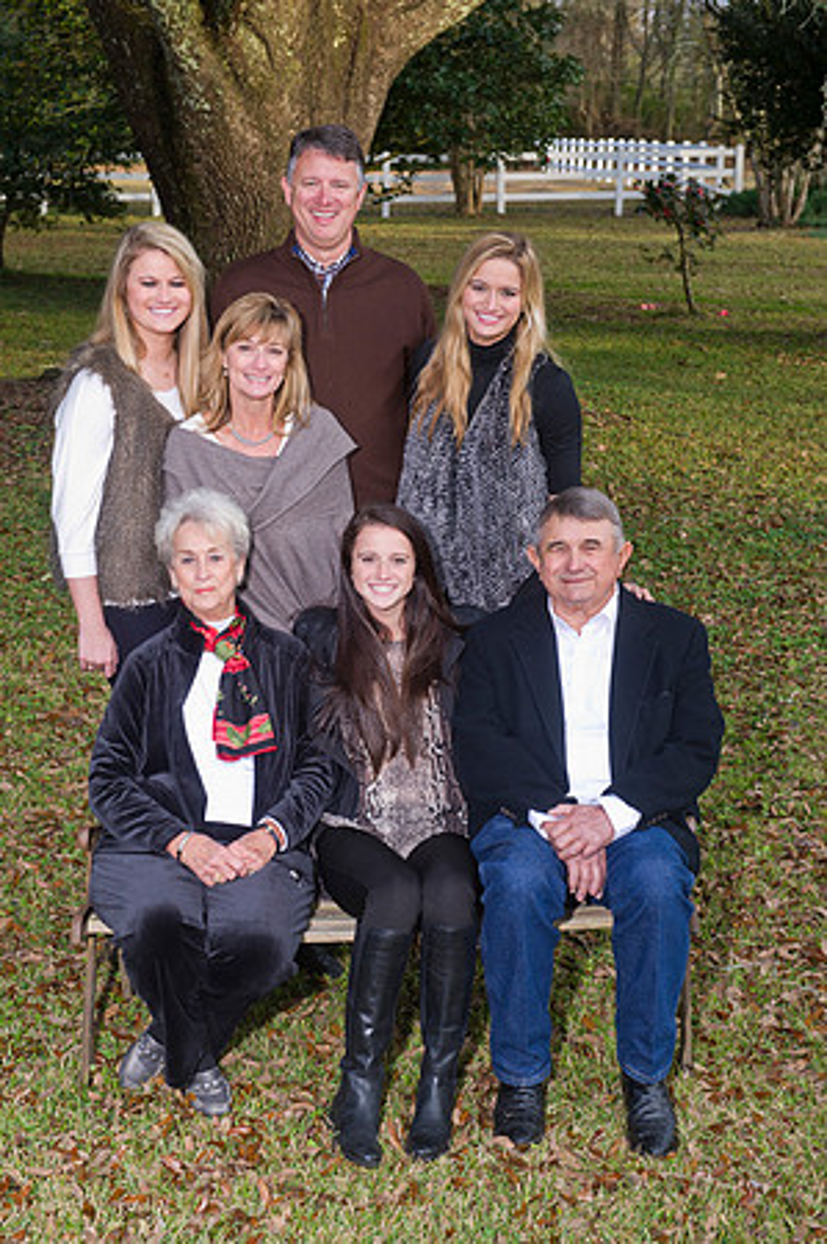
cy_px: 622
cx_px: 414
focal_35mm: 60
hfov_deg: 22.6
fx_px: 2072
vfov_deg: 33.4
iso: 800
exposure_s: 1/200
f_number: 7.1
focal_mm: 60
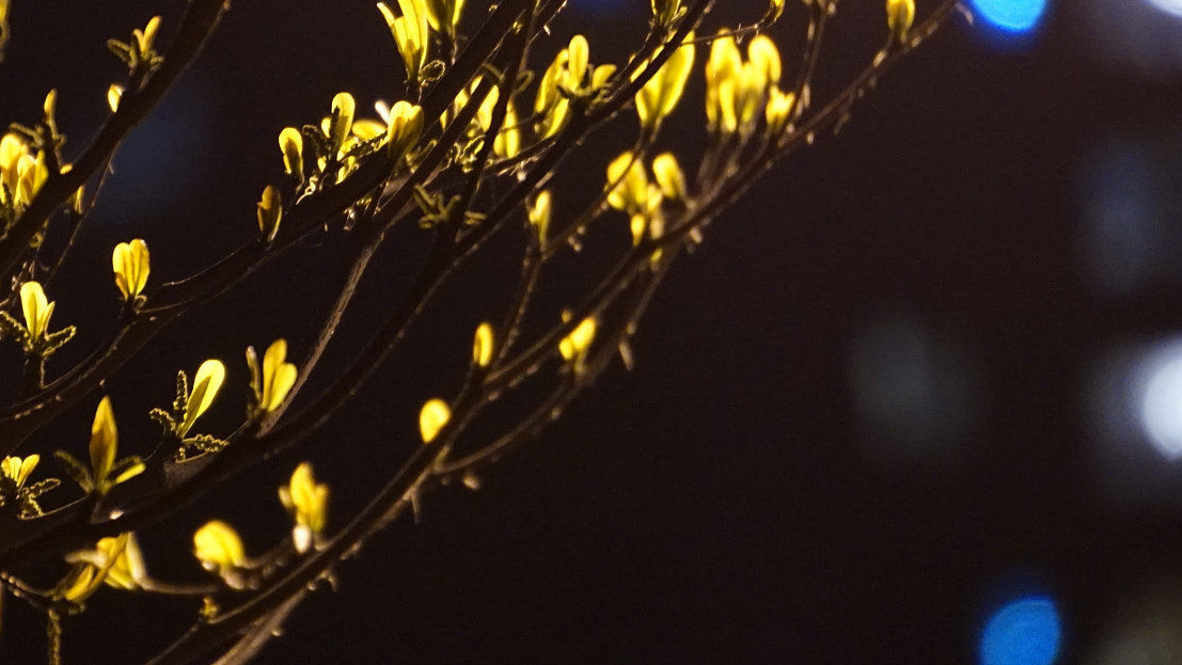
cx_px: 238
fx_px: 19121
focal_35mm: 610
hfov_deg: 3.5
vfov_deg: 2.0
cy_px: 163
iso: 1600
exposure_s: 1/40
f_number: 6.3
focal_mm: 210
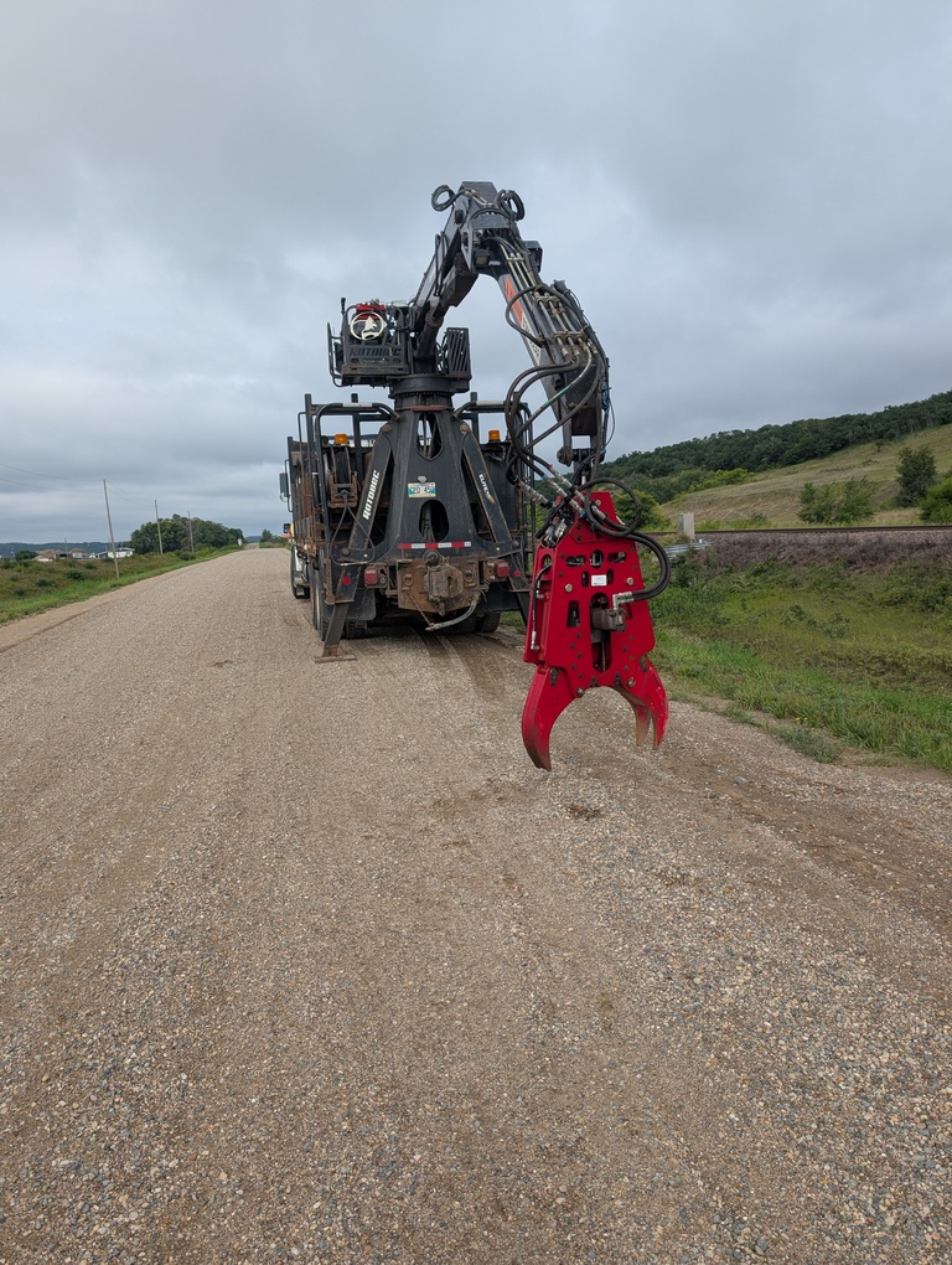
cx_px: 476
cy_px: 632
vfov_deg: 71.5
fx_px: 878
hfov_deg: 56.9
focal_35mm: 24
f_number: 1.68
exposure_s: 1/752
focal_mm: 6.9
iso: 22
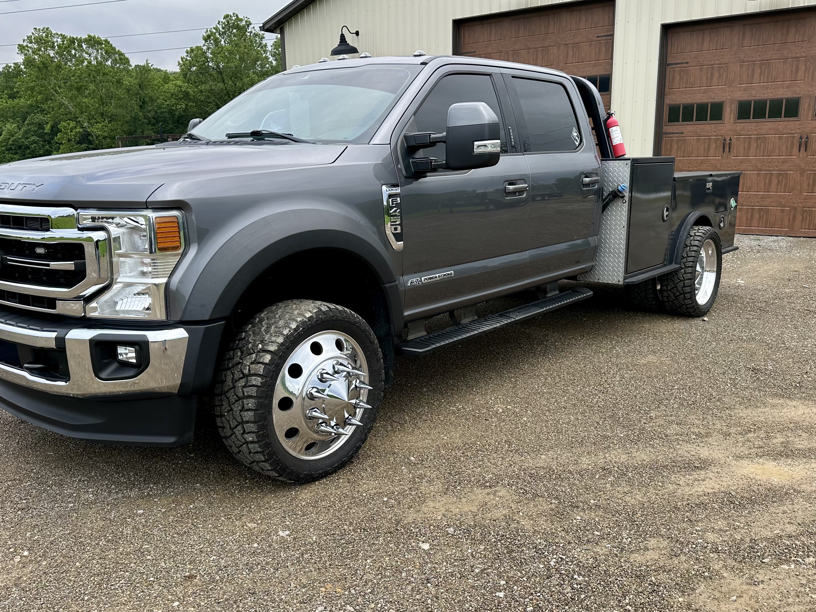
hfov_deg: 60.0
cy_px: 317
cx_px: 416
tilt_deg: -13.8
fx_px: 707
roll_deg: +0.8
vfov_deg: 46.8
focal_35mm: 30
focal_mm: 6.86
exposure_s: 1/207
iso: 64
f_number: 1.78
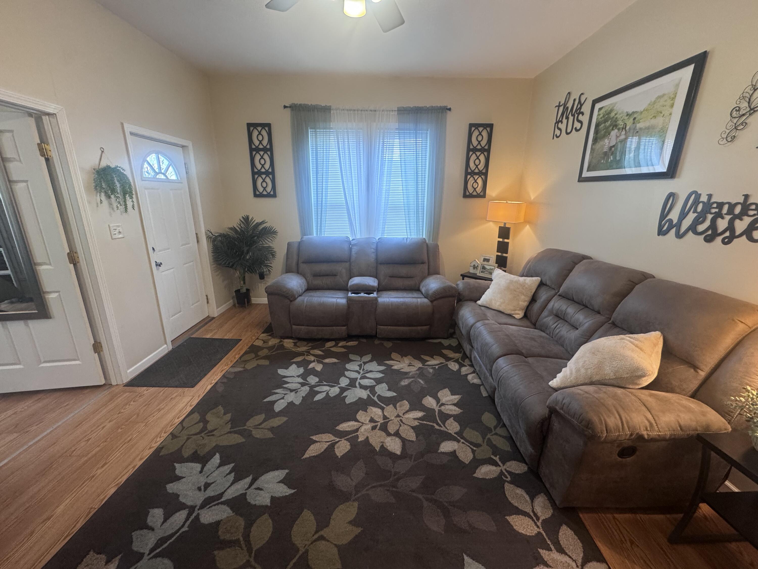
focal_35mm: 14
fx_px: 307
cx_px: 379
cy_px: 284
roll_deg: -0.5
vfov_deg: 85.7
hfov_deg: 102.1
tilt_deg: -16.4
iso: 250
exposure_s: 1/60
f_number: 2.2
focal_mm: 2.22
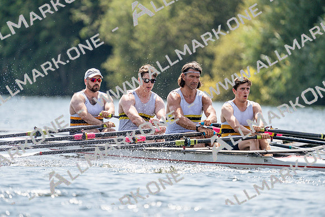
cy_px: 108
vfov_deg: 2.5
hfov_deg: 3.8
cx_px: 162
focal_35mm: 547
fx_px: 4939
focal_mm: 547
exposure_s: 1/1600
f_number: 6.3
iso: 320
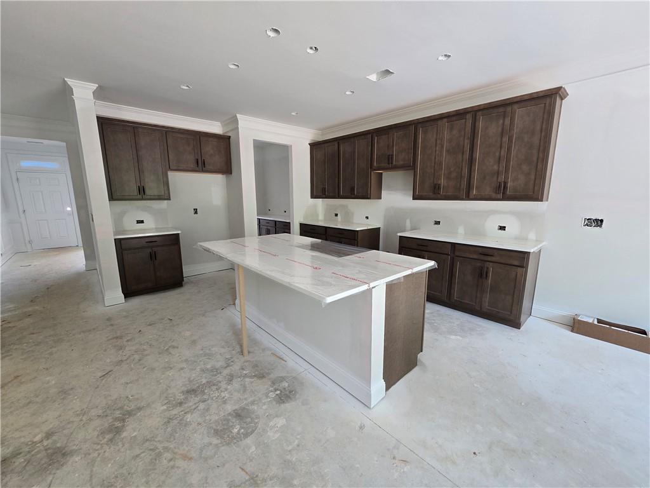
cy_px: 244
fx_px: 244
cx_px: 325
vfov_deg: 89.9
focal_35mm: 13
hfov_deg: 106.2
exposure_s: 1/60
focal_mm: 2.2
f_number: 2.2
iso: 100
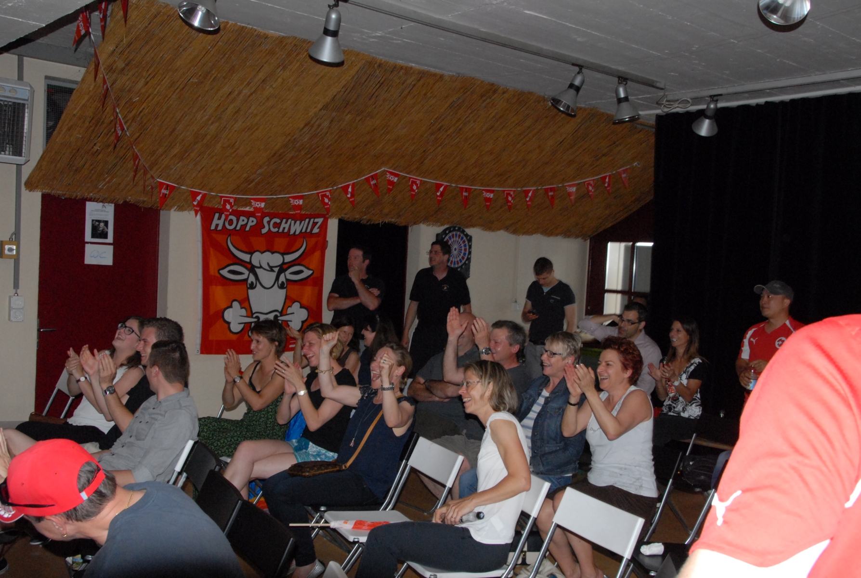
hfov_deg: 53.0
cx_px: 430
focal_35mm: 36
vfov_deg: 37.0
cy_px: 289
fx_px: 863
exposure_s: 1/60
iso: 1000
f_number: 8
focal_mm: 24
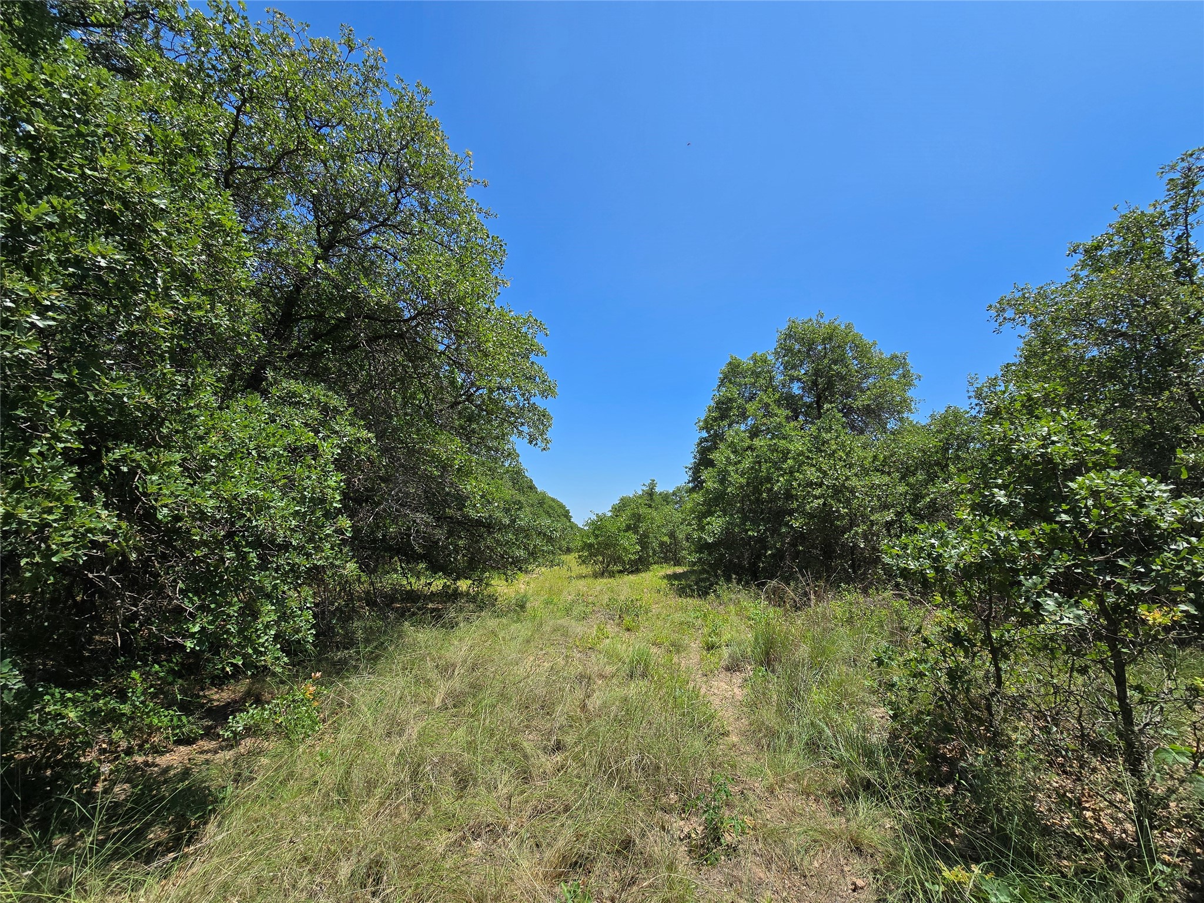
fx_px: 452
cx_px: 602
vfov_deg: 89.9
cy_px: 452
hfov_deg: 106.2
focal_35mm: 13
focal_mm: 2.2
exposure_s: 1/2210
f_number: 2.2
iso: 50
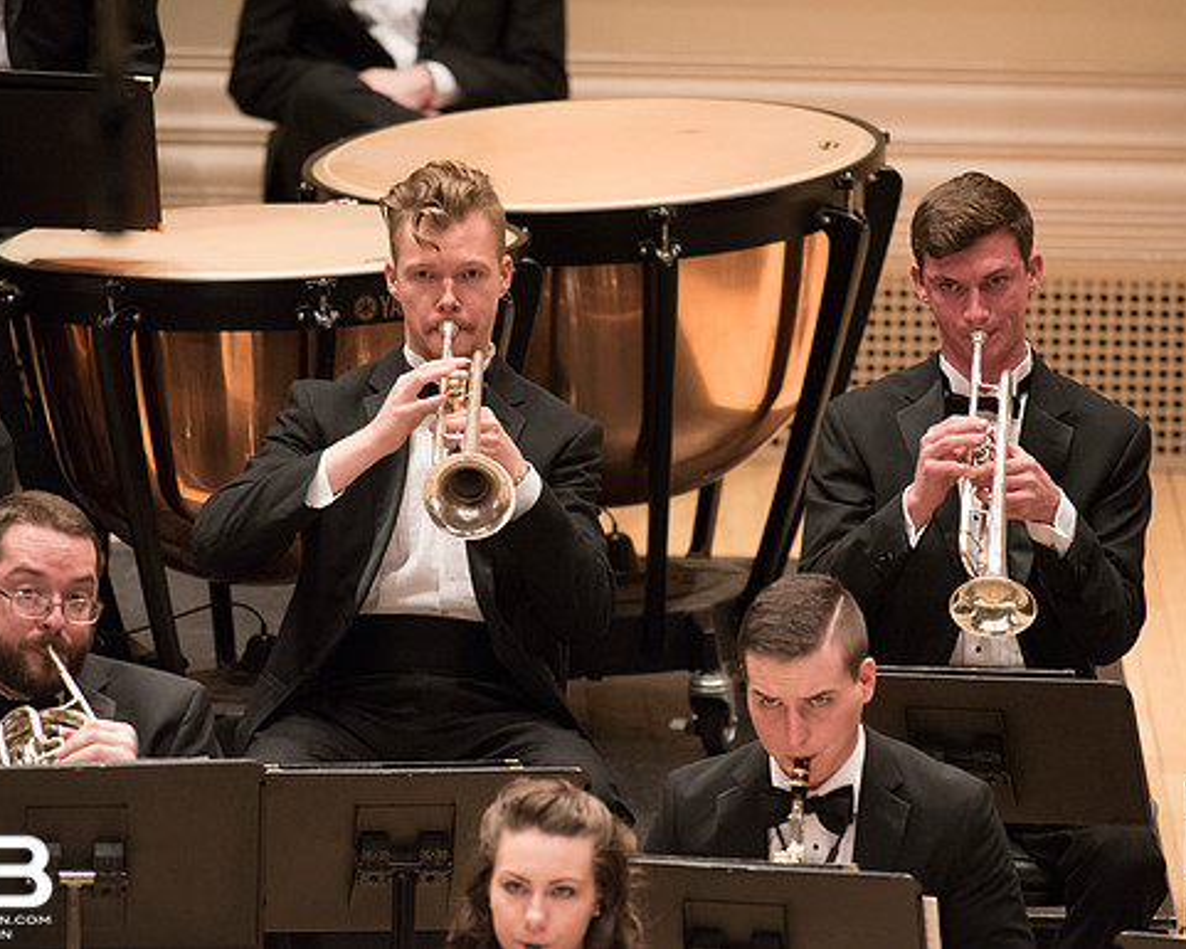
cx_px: 577
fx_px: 23838
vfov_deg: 2.3
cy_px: 474
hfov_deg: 2.8
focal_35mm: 679
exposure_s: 1/125
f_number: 5.6
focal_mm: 600
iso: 6400
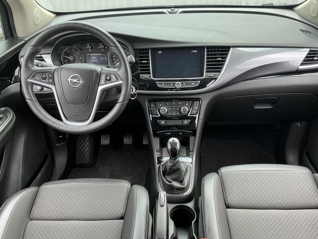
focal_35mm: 29
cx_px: 163
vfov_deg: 48.2
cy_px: 121
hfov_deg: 61.7
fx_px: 266
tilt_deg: -32.5
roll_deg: +0.7
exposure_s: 1/122
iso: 50
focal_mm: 3
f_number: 1.8
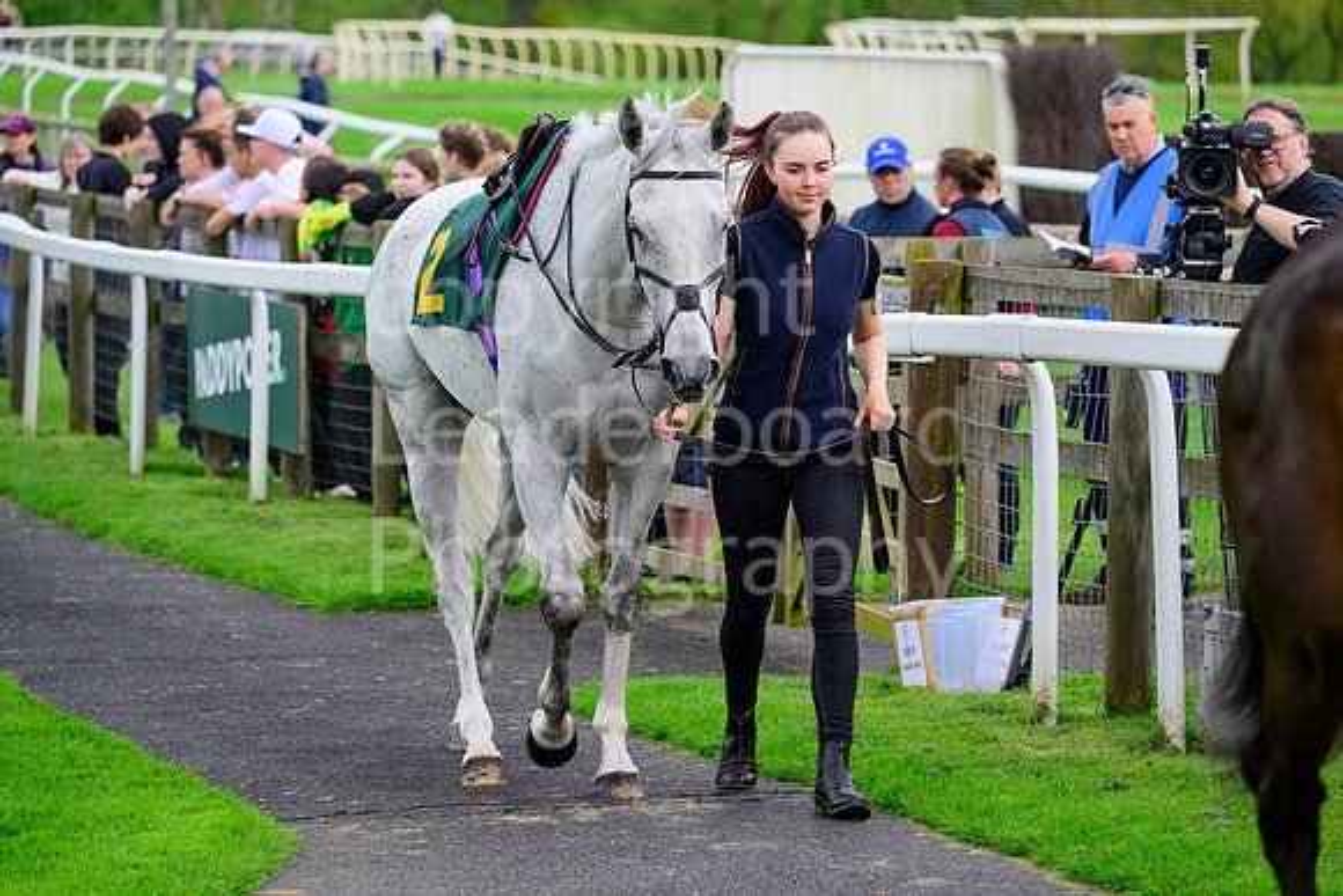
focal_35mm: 180
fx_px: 6716
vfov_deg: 7.6
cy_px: 448
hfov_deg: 11.4
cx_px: 672
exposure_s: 1/1600
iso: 800
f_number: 5.6
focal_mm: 180
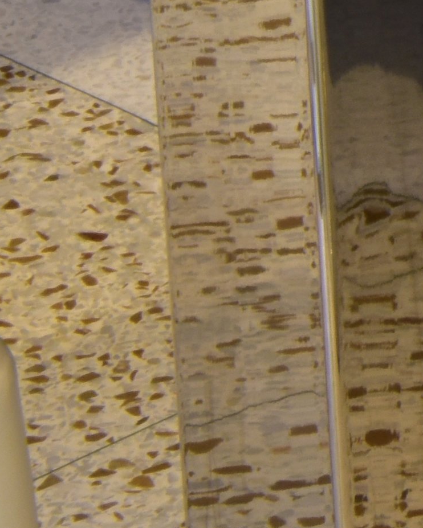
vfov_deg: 5.7
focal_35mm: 328
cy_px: -635
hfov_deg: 4.3
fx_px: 5131
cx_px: 1881
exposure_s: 5
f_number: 22
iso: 400
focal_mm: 44
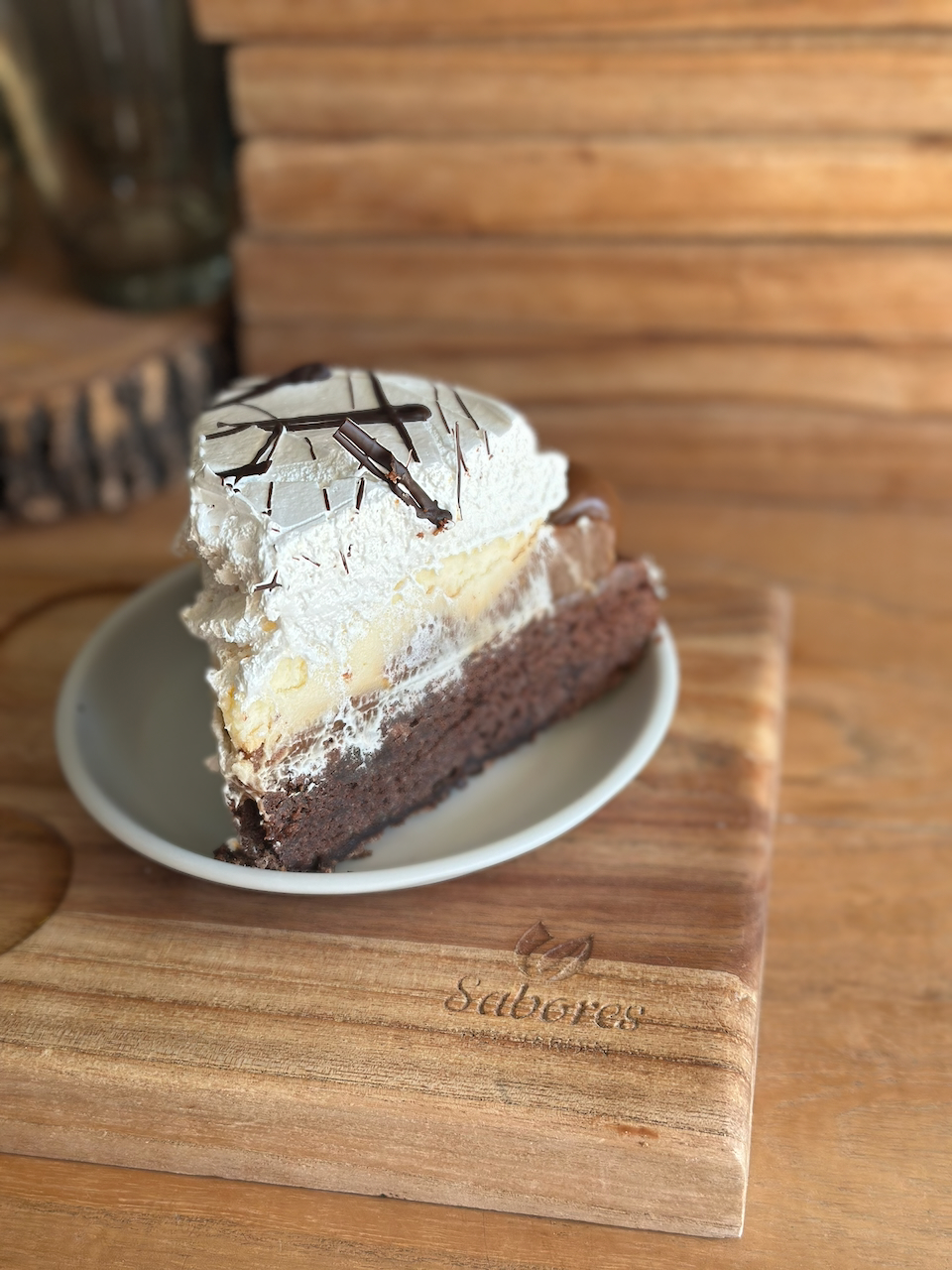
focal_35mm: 48
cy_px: 635
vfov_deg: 39.7
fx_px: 1760
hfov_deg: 30.3
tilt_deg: -33.9
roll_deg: +3.3
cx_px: 476
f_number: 1.78
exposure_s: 1/409
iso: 80
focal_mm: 6.86
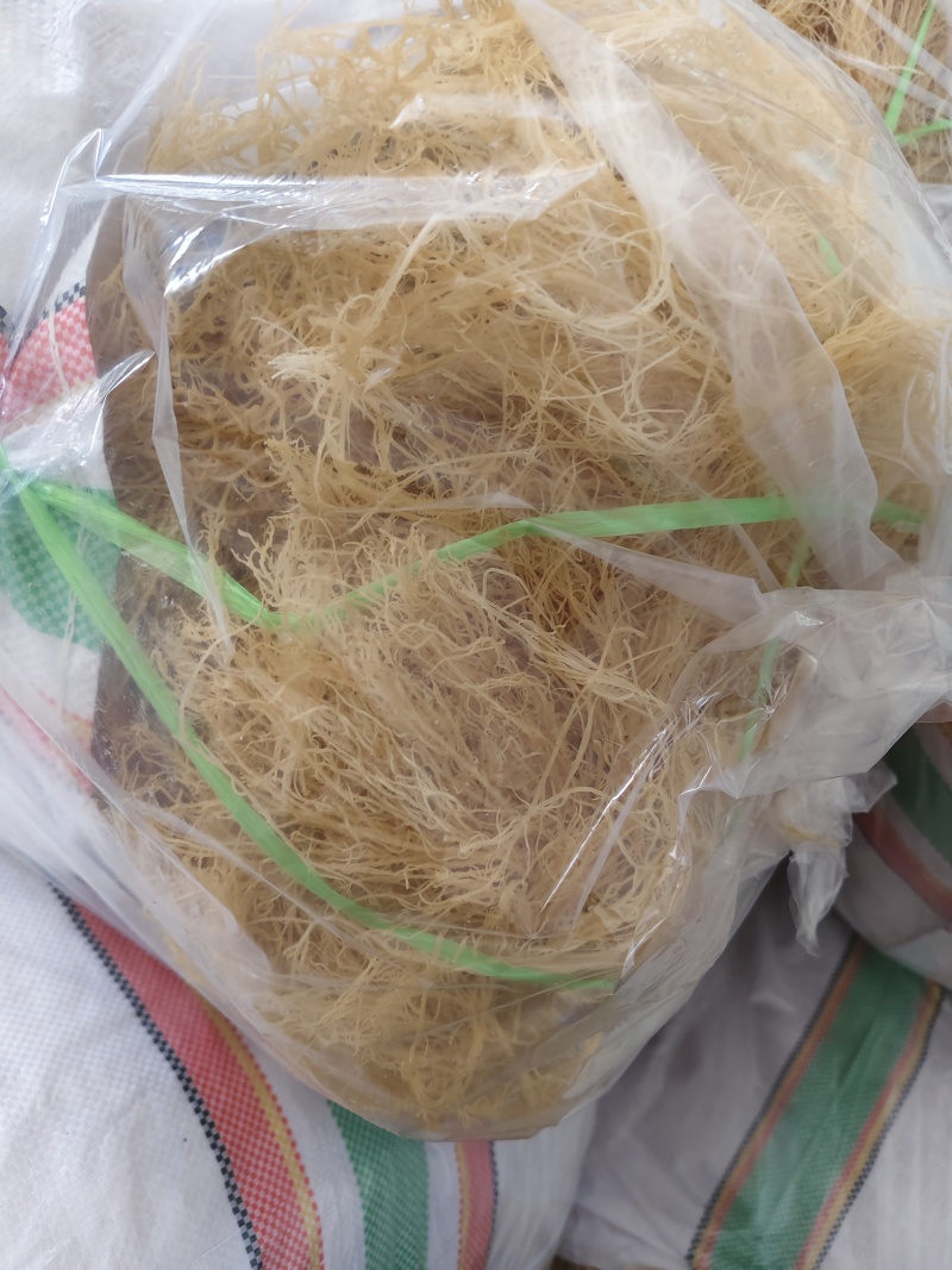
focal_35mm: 24
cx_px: 476
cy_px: 635
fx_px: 880
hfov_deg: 56.8
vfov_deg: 71.6
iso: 337
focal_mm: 5.56
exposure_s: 1/50
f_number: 1.88
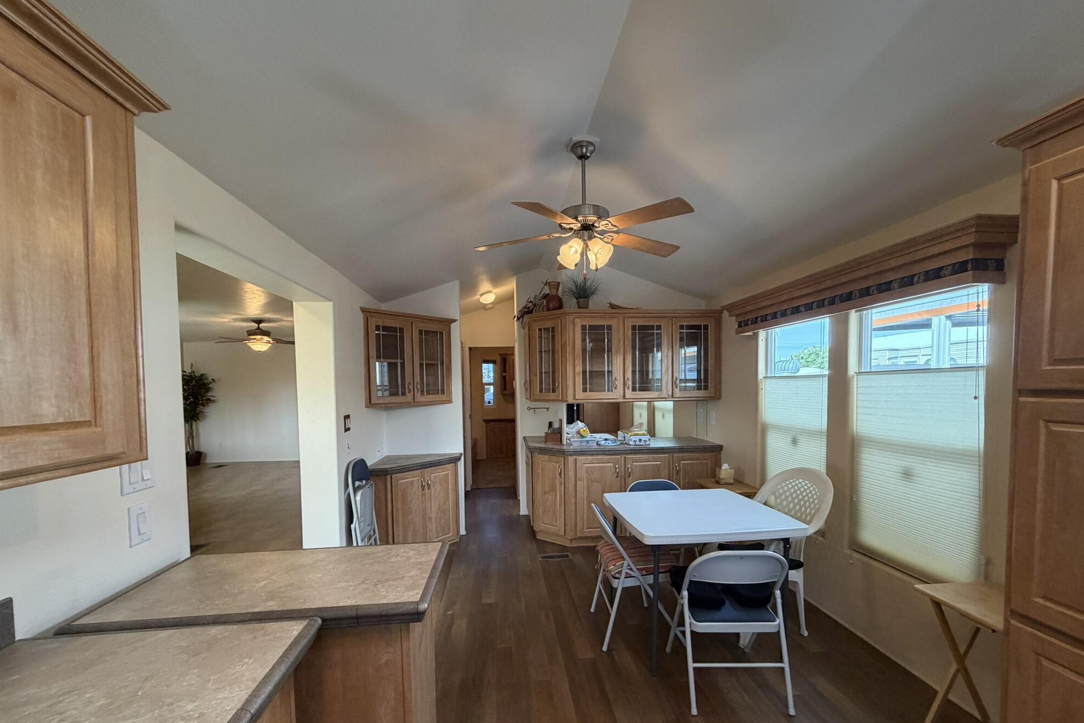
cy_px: 404
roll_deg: +0.8
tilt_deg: -2.7
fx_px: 452
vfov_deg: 77.0
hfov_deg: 100.4
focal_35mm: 15
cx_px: 552
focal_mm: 2.22
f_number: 2.2
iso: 250
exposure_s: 1/120
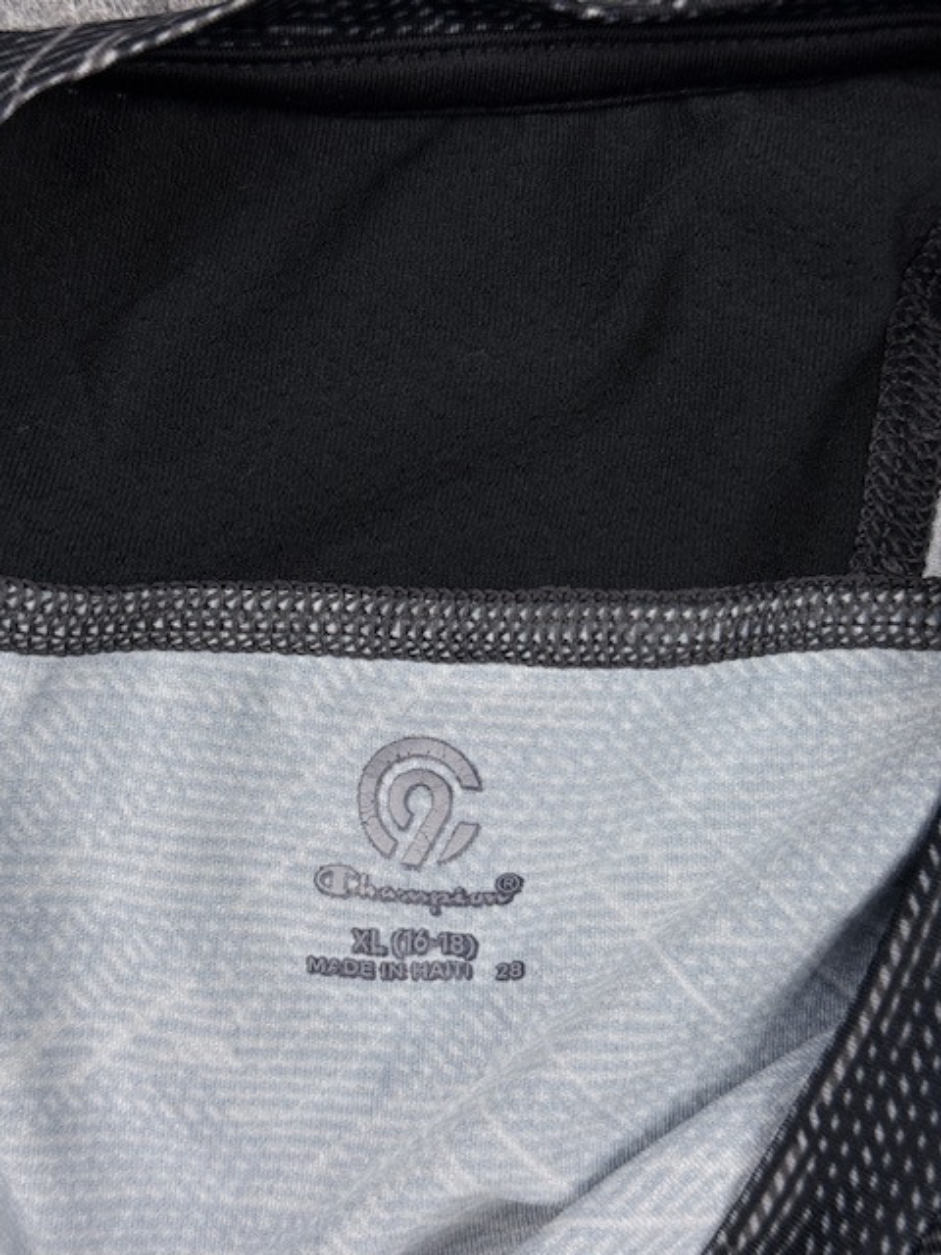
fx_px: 1740
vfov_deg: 39.7
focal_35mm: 48
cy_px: 628
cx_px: 470
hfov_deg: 30.3
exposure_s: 1/265
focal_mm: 6.76
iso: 64
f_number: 1.78
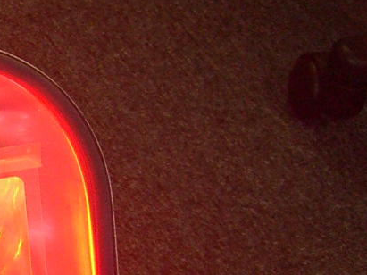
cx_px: -309
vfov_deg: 9.7
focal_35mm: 148
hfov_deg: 12.2
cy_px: 418
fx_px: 1569
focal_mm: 6.2
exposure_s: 1/60
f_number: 2.7
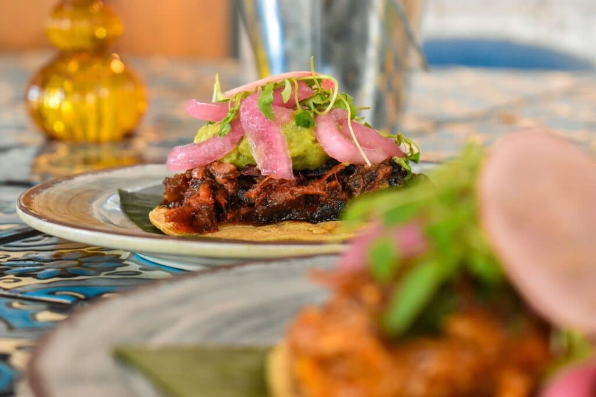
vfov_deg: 16.6
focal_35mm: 82
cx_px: 298
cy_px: 198
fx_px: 1366
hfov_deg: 24.6
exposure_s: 1/60
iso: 3200
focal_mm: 55
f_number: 5.6
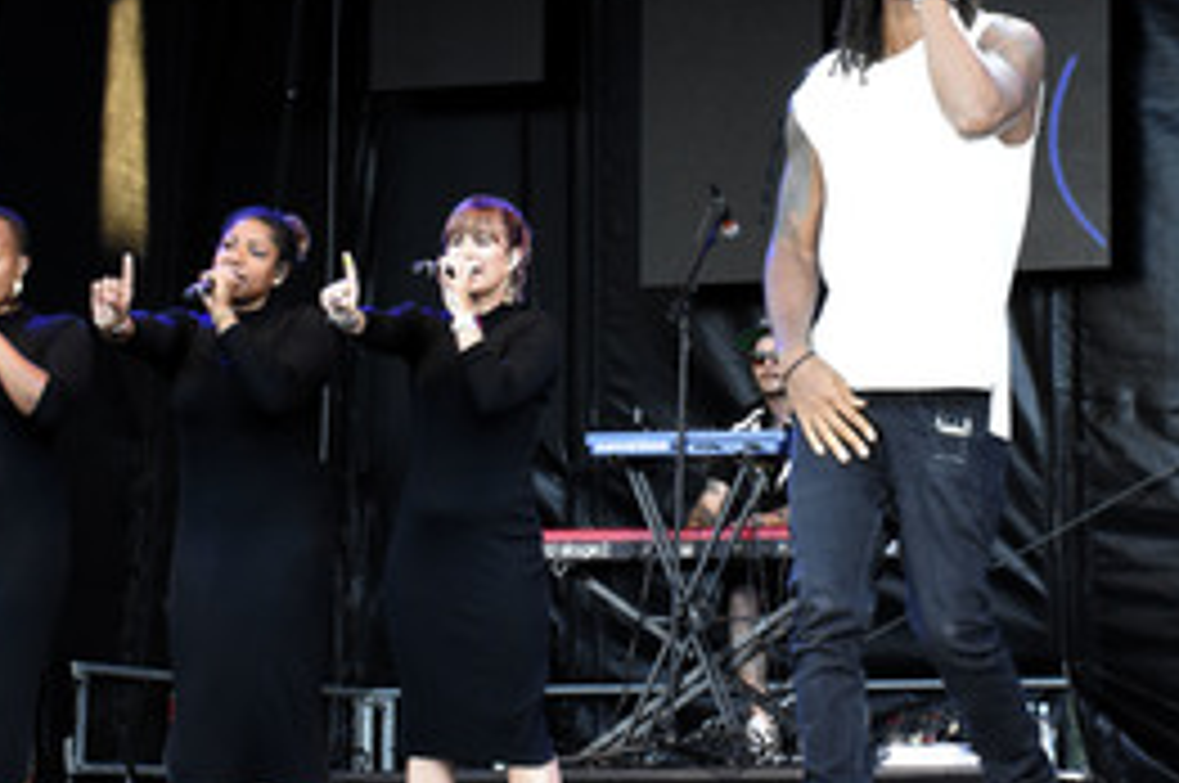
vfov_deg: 11.0
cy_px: 284
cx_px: 767
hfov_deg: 16.5
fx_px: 4056
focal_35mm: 124
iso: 2500
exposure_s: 1/125
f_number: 10
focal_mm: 48
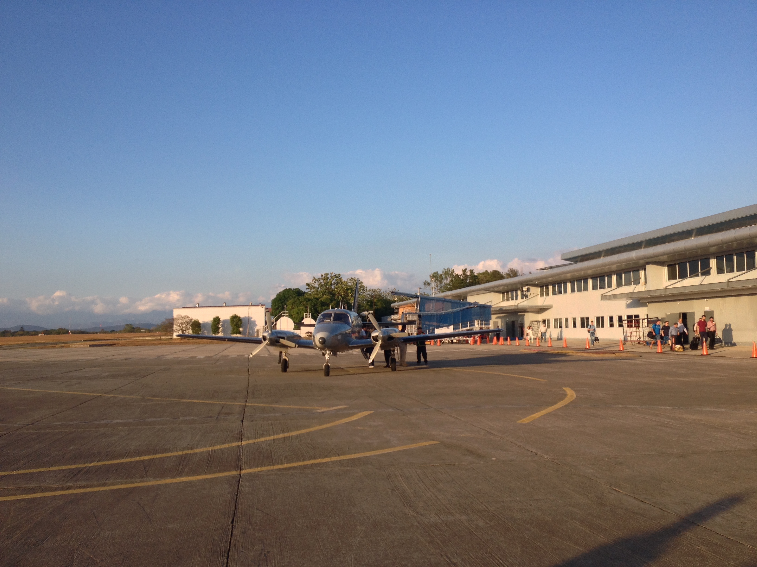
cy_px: 284
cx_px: 378
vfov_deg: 40.7
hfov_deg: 52.6
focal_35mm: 35
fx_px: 765
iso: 50
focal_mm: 4.28
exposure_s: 1/681
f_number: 2.4
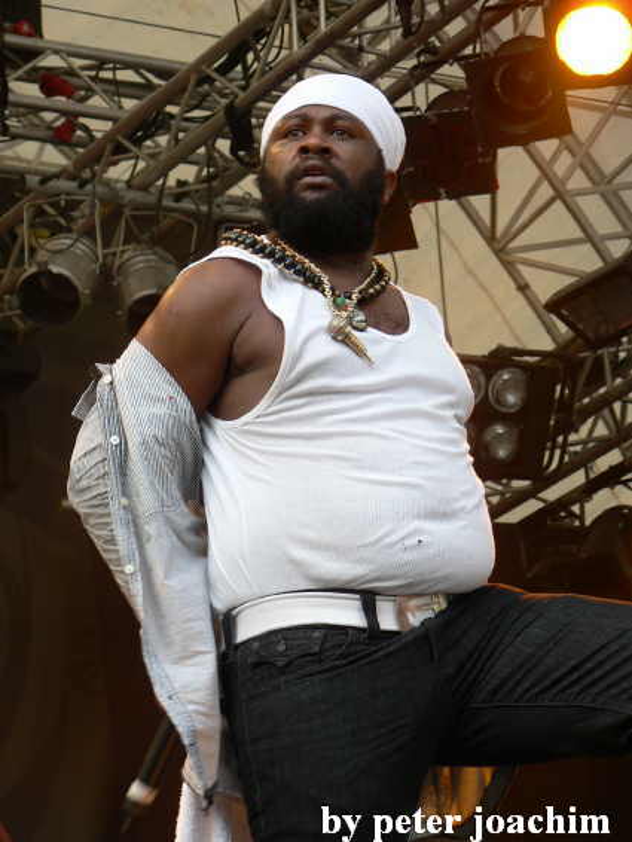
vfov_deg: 13.8
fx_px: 3478
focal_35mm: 143
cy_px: 421
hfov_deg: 10.4
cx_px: 316
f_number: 3.3
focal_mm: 24.6
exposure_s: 1/80
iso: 64
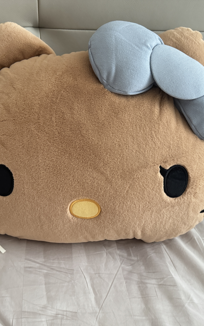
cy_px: 163
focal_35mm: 34
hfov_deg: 37.1
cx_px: 81
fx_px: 302
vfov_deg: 56.7
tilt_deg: -35.4
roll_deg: -3.9
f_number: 1.78
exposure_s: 1/40
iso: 1000
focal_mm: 6.76
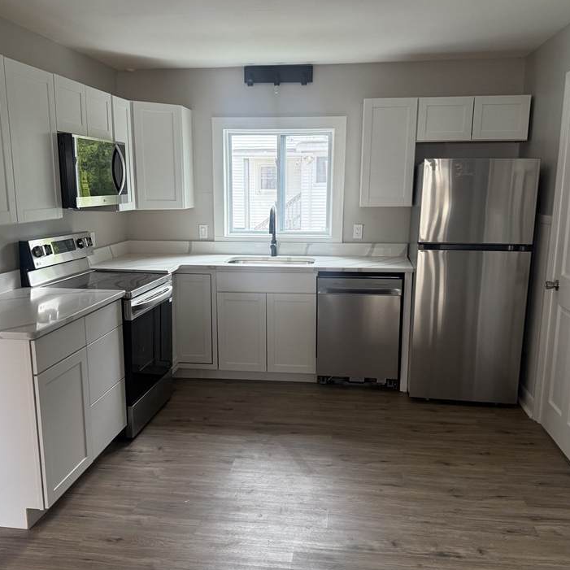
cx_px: 268
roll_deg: +0.0
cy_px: 306
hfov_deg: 52.5
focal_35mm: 31
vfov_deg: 52.5
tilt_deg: -11.3
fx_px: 578
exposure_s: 1/194
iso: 200
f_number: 1.78
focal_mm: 6.76
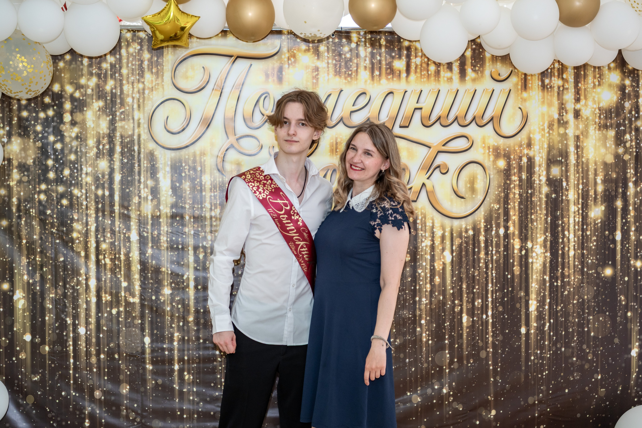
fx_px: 956
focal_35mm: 54
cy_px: 214
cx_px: 327
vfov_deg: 25.2
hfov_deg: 37.1
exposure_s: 1/200
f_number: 2.8
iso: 400
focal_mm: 52
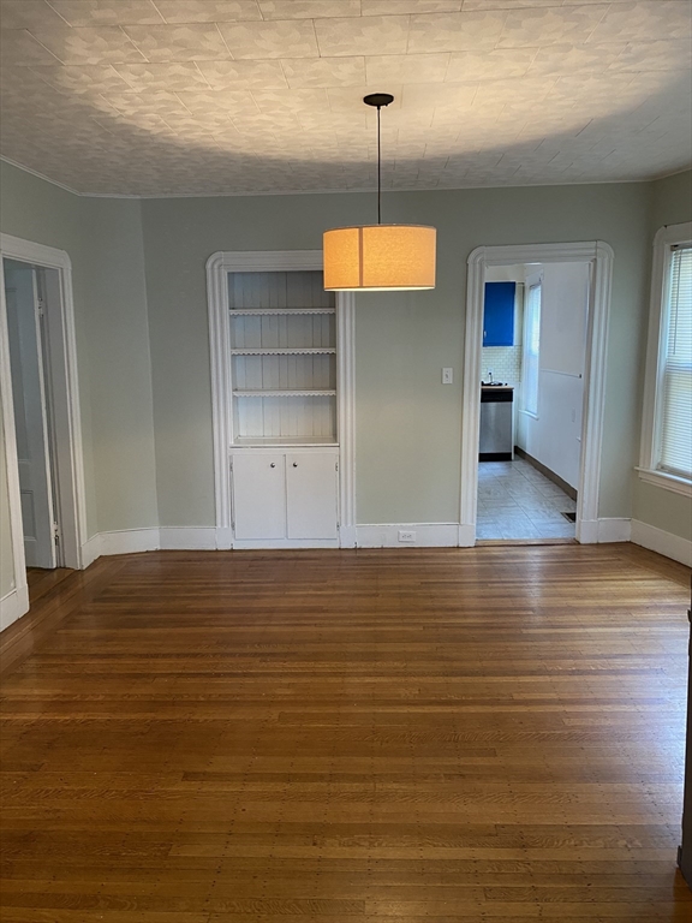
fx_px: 693
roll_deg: +0.2
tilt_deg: -10.5
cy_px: 462
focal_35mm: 26
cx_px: 346
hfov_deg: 53.1
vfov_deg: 67.3
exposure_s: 1/60
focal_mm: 4.25
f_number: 1.8
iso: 320
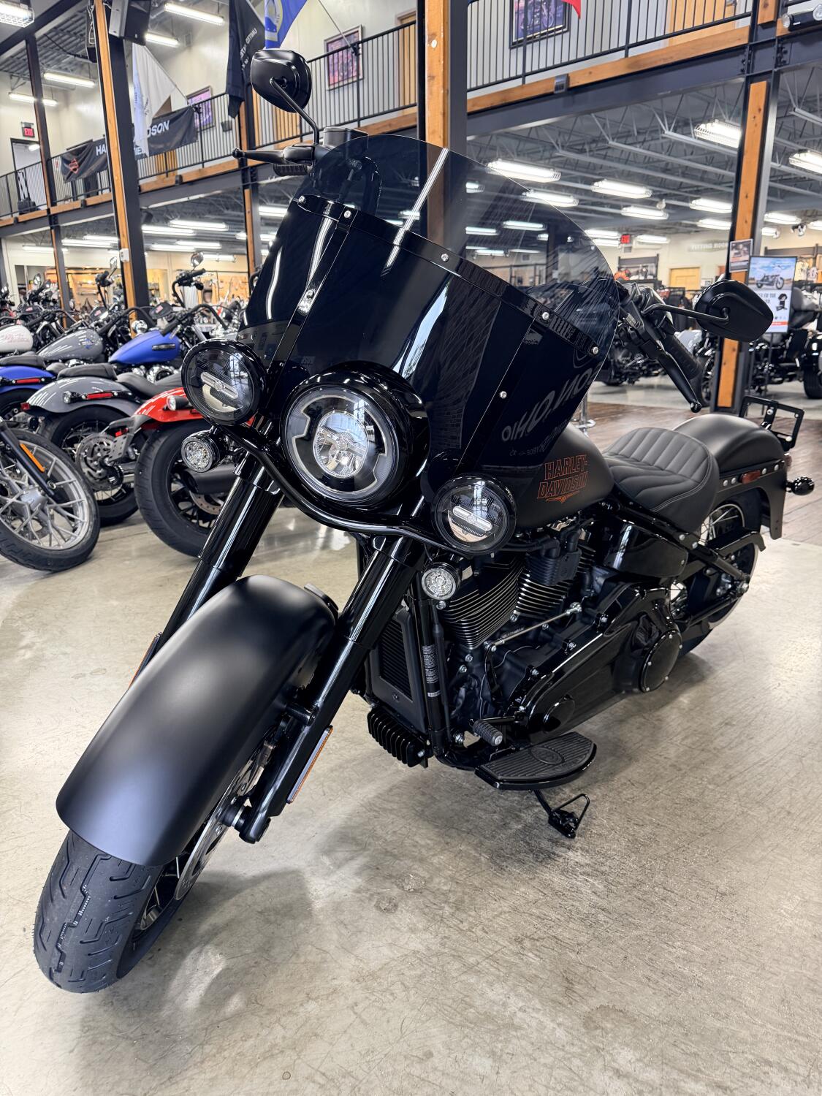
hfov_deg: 56.8
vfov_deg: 71.6
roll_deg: +0.9
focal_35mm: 24
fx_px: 760
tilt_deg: -17.3
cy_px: 548
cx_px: 411
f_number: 1.78
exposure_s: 1/60
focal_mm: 6.76
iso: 320
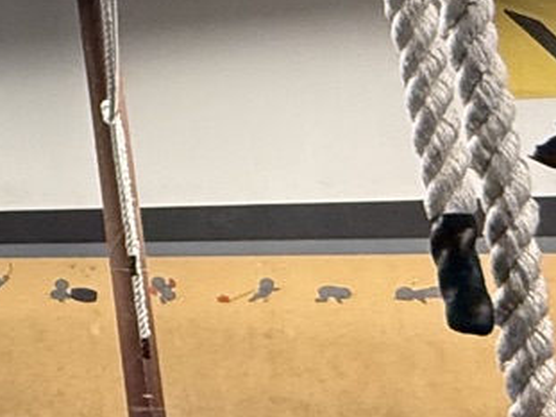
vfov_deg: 18.0
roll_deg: -1.7
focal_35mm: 81
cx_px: -822
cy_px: 54
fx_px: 1301
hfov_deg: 14.4
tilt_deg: +12.3
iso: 320
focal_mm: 2.22
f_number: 2.2
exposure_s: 1/81
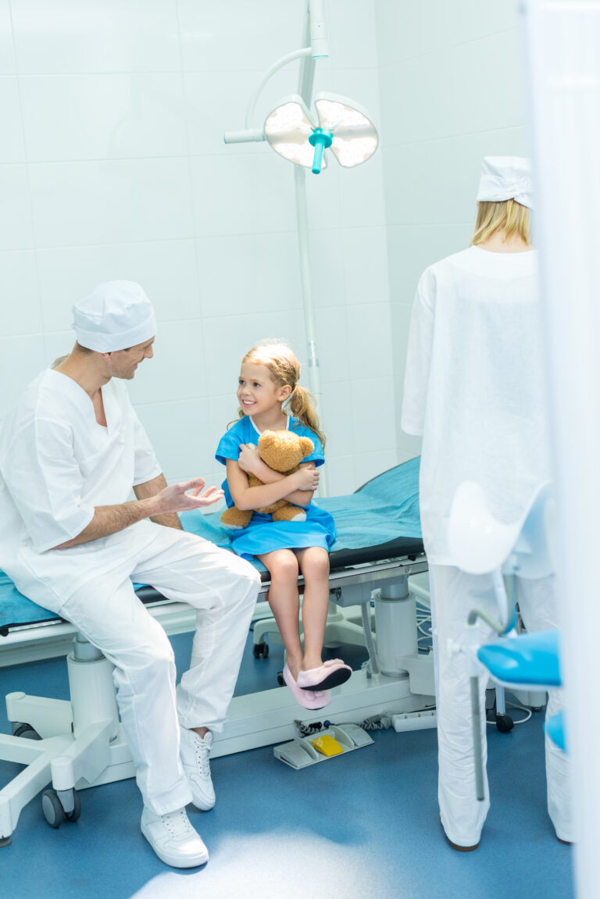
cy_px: 450
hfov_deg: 27.0
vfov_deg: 39.6
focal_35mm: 50
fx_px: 1249
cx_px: 300
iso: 640
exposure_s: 1/160
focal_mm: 50
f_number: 2.8
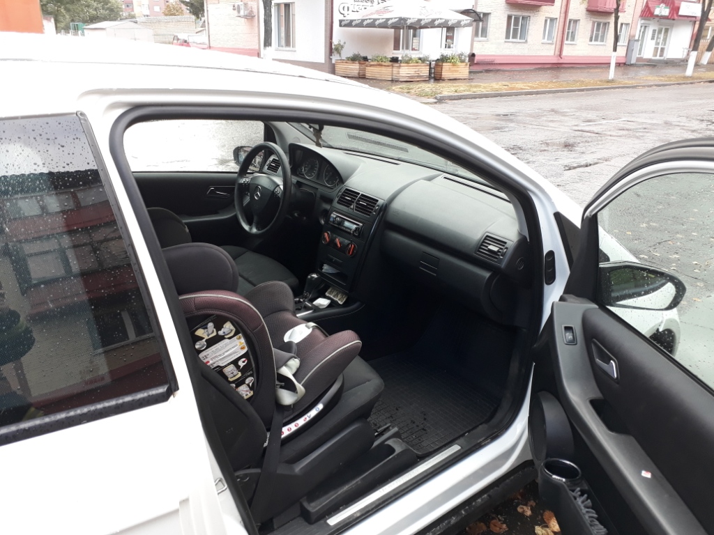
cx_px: 357
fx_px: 557
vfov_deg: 51.4
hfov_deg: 65.3
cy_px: 268
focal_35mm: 27
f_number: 1.9
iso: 64
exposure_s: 1/100
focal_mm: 3.6
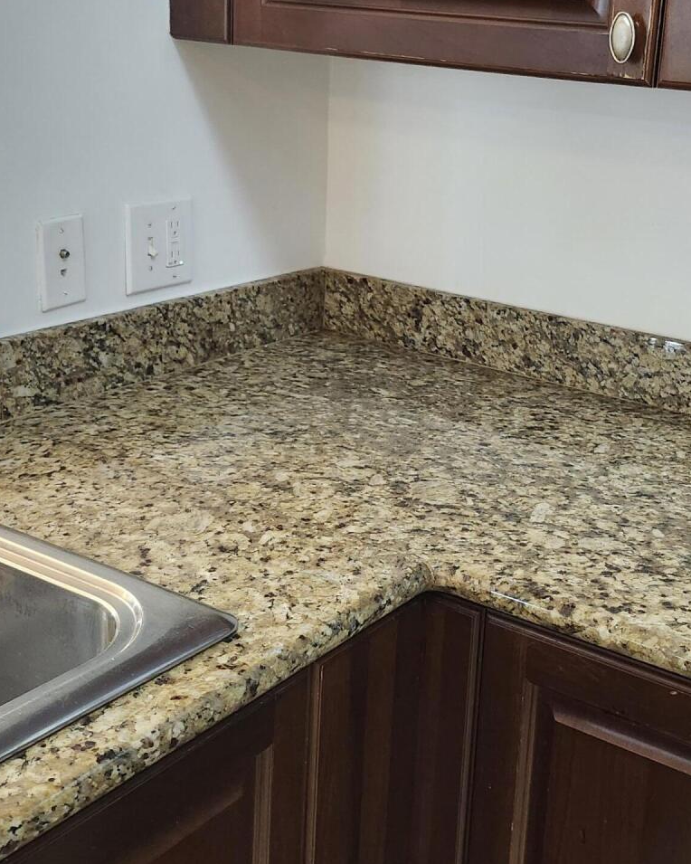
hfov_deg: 31.7
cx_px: 482
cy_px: 302
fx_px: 1201
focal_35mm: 47
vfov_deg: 39.2
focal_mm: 5.54
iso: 1000
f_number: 1.8
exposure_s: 1/120
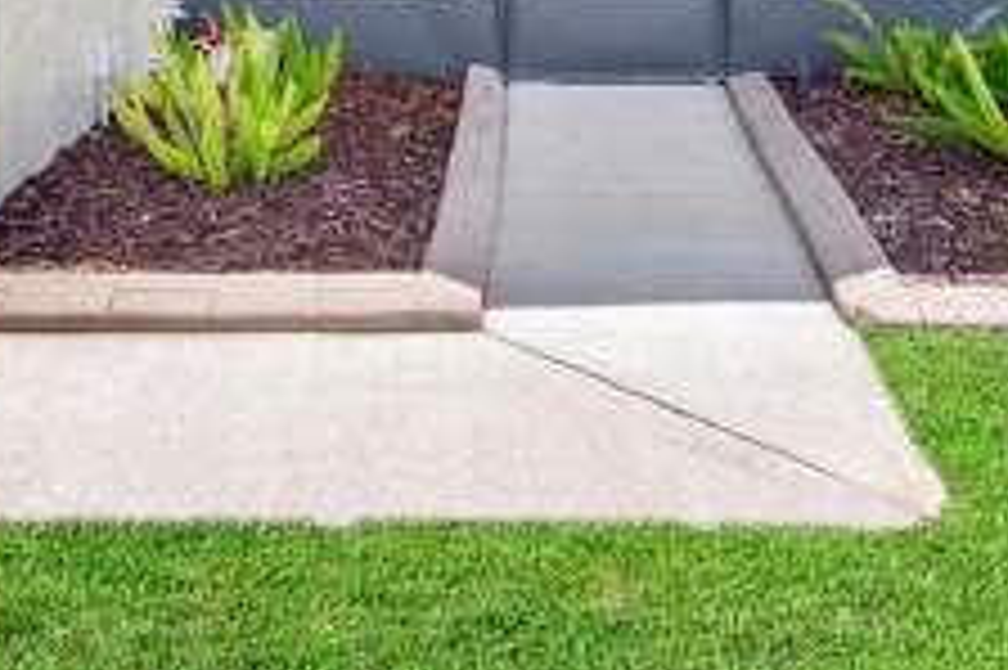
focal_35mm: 50
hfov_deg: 39.6
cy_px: -184
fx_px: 1399
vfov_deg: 23.9
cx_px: 508
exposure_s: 1/400
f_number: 7.1
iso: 250
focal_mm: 14
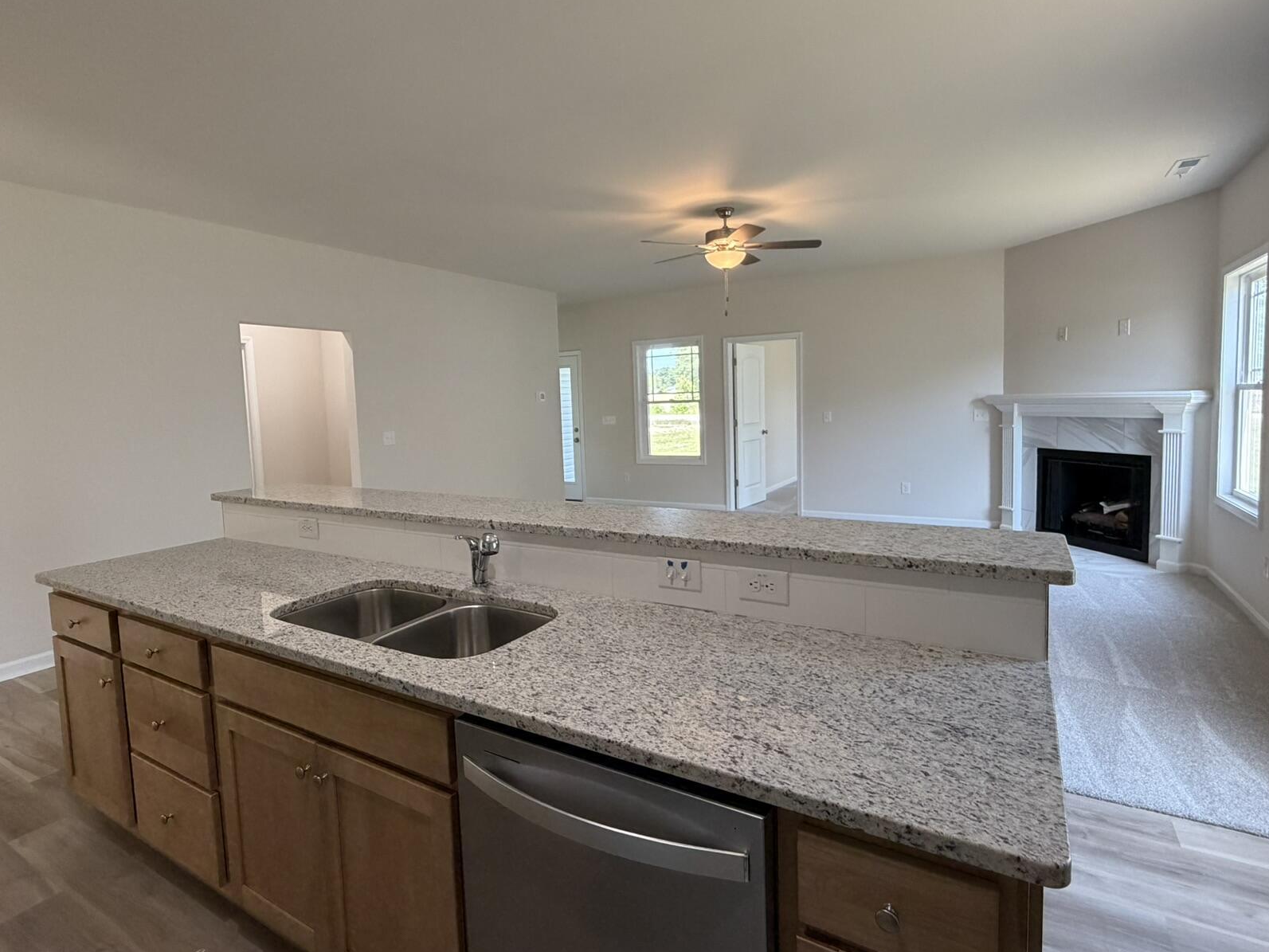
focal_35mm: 18
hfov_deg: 87.7
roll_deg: +2.3
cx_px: 625
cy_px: 450
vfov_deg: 71.5
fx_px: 660
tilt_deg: -3.7
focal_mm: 2.22
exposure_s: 1/120
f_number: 2.2
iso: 250
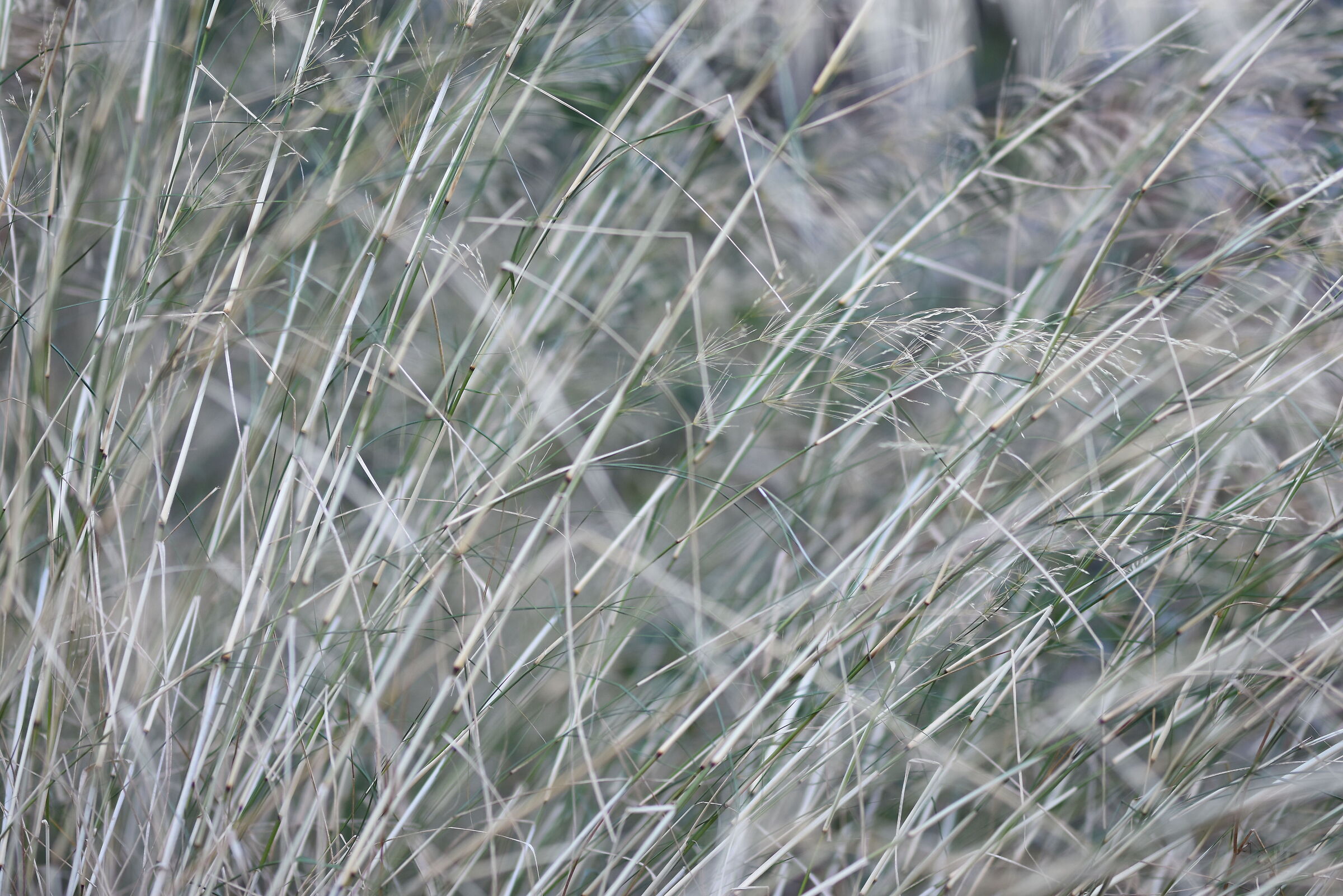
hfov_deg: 16.1
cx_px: 672
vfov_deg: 10.8
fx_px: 4756
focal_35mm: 128
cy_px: 448
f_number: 1.7
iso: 250
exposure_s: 1/500
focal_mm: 85
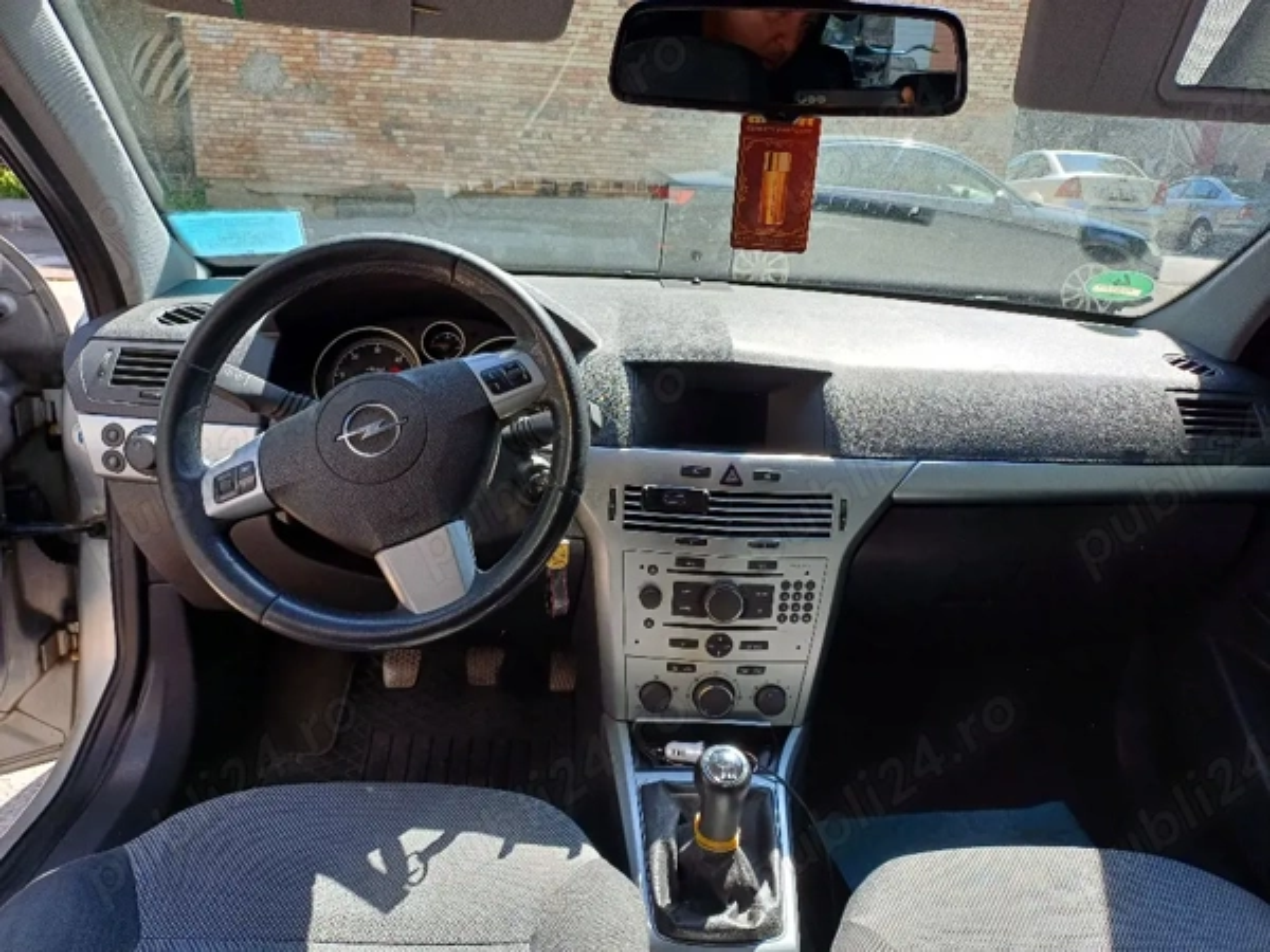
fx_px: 917
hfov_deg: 69.4
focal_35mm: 25
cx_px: 635
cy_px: 476
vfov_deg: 54.9
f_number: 1.8
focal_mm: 4.65
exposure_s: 1/182
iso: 50
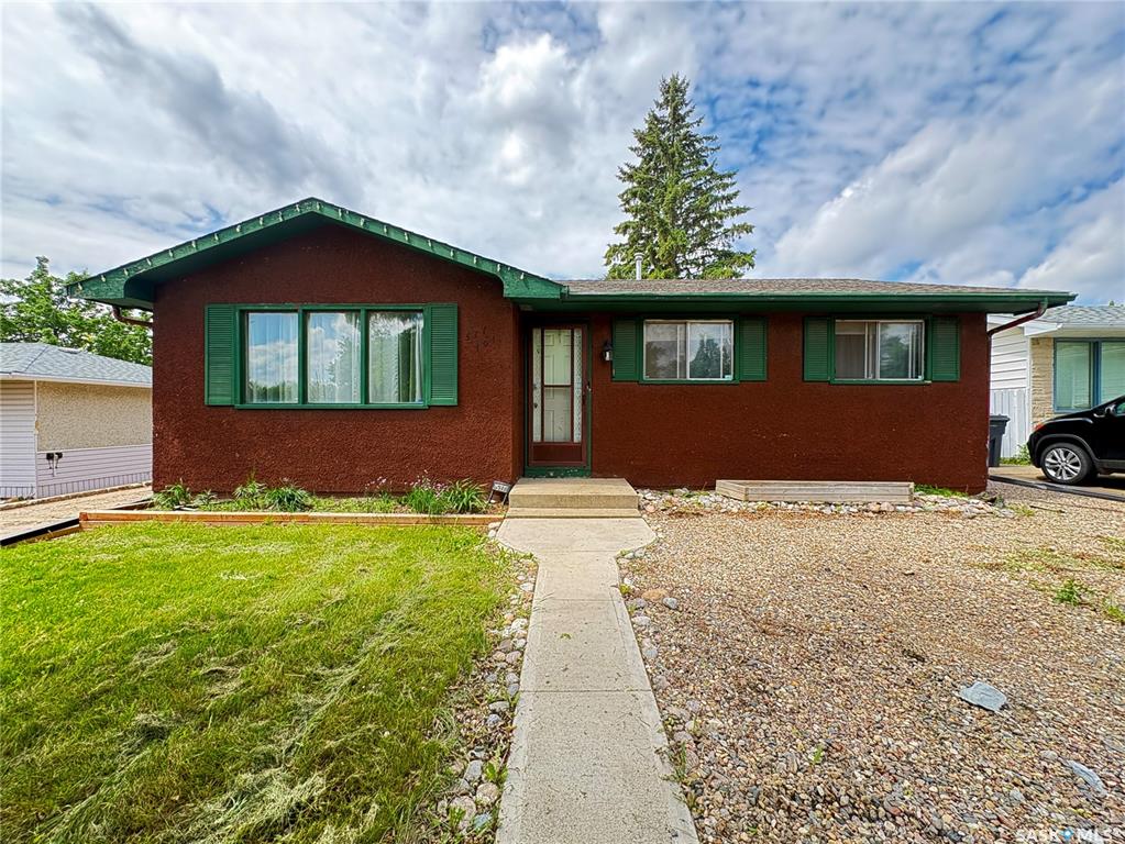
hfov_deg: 102.0
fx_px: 455
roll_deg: +0.3
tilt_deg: -0.4
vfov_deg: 85.7
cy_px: 422
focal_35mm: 14
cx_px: 562
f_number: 2.2
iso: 64
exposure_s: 1/263
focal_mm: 2.22
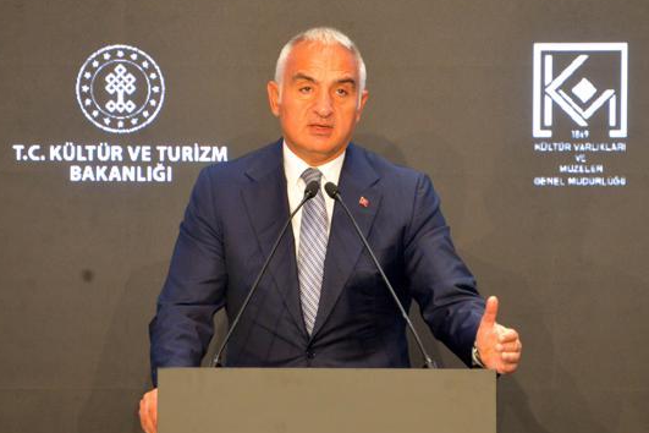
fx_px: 6255
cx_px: 320
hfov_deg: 5.9
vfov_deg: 4.0
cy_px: 232
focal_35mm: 347
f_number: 5.6
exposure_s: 1/125
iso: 5000
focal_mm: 300
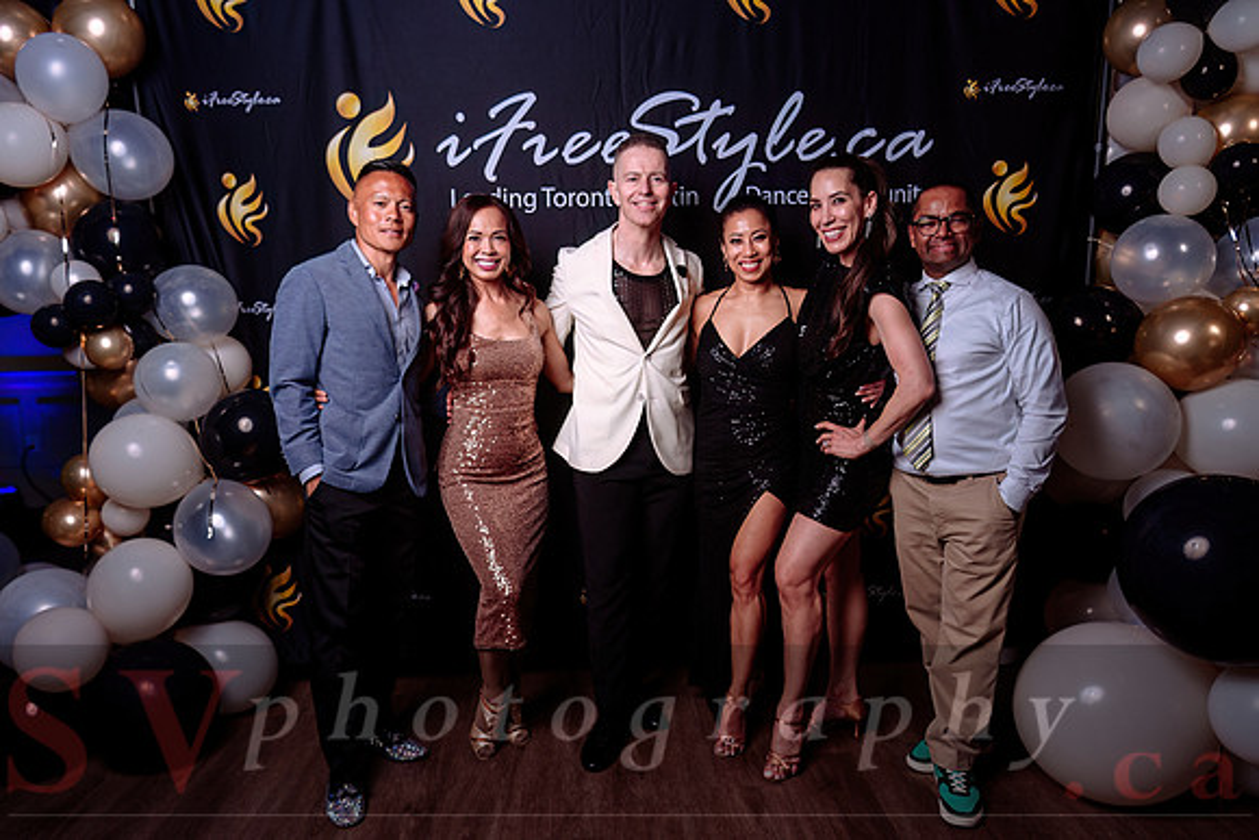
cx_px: 629
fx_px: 924
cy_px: 435
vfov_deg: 48.9
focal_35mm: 26
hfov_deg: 68.6
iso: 100
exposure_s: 1/125
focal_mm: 24
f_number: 3.5
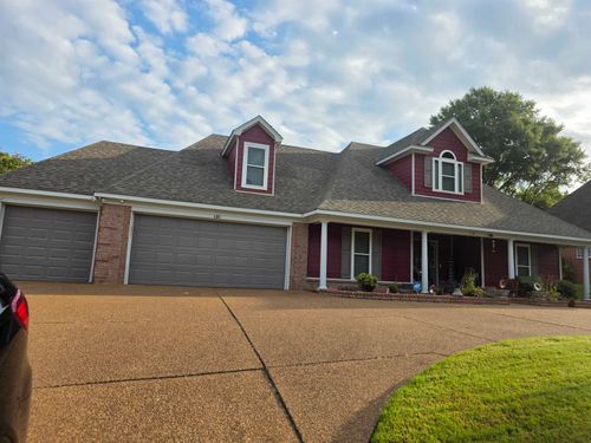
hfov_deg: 73.9
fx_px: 393
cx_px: 296
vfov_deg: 58.9
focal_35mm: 23
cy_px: 222
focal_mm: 6.3
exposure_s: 1/3354
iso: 80
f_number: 1.7
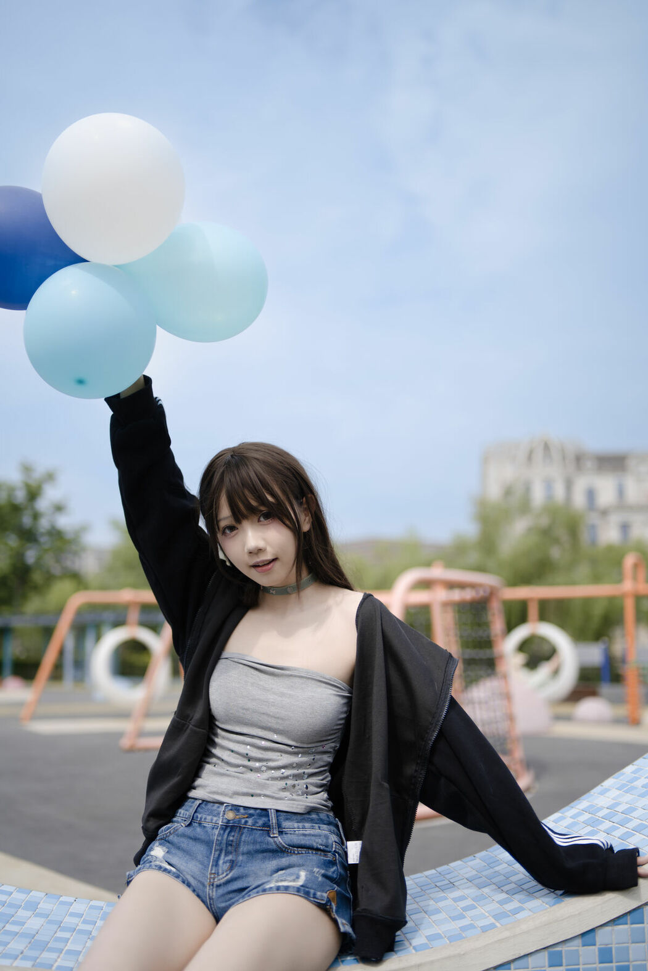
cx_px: 324
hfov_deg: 37.9
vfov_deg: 54.4
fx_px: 945
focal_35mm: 35
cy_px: 486
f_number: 1.4
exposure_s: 1/6400
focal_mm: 35
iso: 100
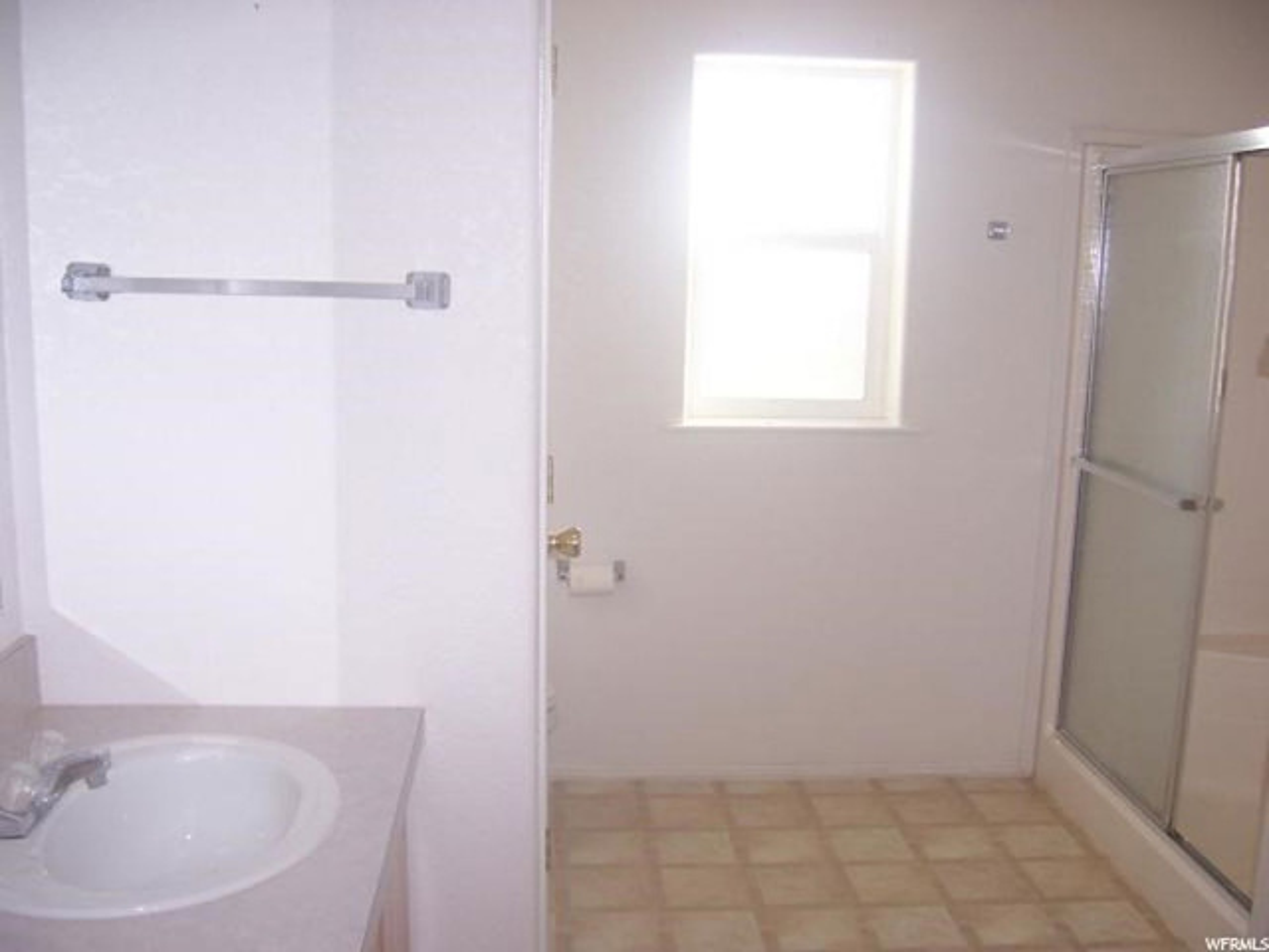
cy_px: 476
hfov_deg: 51.4
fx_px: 1320
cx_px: 634
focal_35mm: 36
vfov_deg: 39.7
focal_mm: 6.2
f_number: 2.8
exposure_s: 1/60
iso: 125
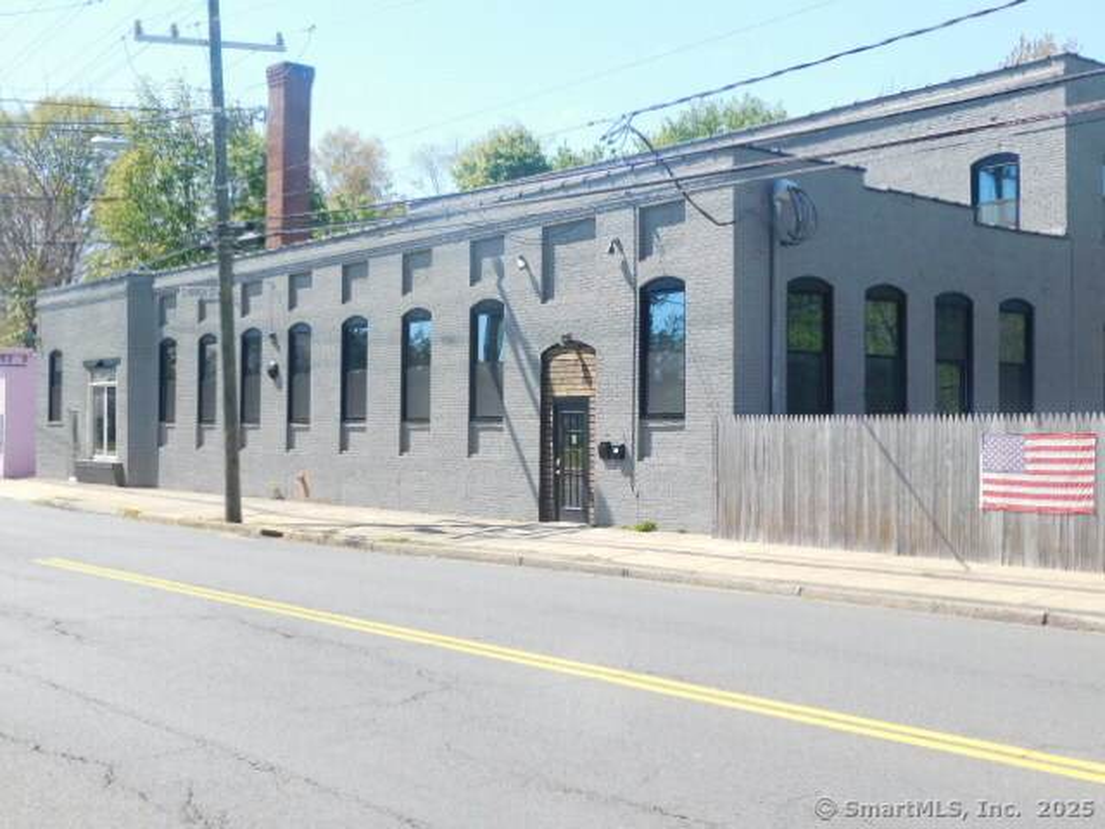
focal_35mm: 45
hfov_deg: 42.1
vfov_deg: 32.2
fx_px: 1436
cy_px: 414
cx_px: 552
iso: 125
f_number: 3.7
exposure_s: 1/500
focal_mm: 8
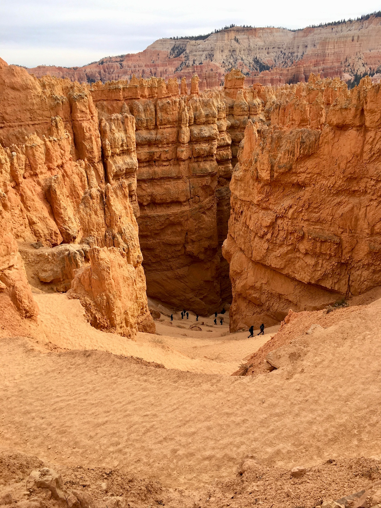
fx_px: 426
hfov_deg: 48.2
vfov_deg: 61.7
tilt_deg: -24.7
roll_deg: +3.7
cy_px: 254
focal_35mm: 29
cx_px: 190
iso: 25
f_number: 2.2
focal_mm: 4.15
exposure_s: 1/561
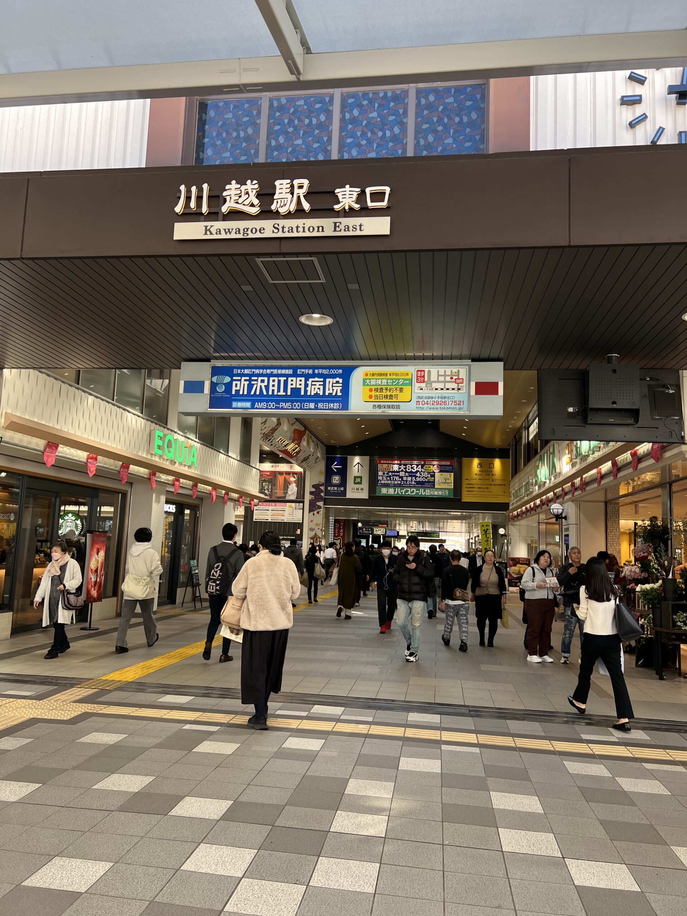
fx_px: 688
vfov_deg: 67.3
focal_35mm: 26
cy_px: 458
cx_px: 344
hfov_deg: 53.1
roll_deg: -1.2
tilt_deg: +6.2
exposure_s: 1/159
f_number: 1.5
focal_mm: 5.7
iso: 40
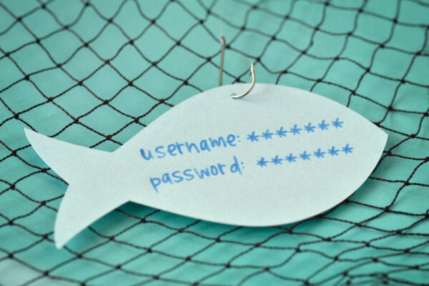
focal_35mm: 135
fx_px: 1609
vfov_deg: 10.2
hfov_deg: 15.2
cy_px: 143
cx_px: 214
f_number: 10
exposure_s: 1/10
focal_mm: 90
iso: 100
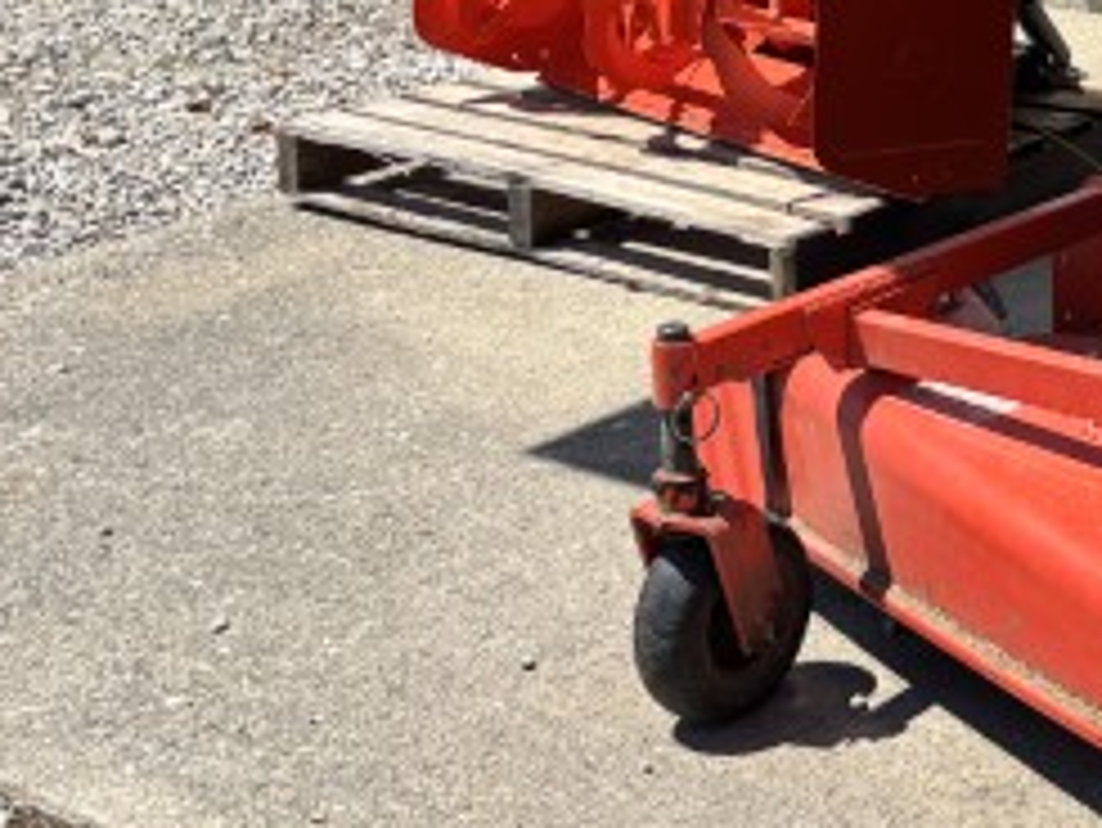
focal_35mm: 85
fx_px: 2707
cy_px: 50
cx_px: 1205
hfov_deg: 21.8
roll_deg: +0.5
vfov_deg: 17.1
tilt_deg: -13.6
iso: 50
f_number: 1.6
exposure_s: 1/3021
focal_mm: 5.96
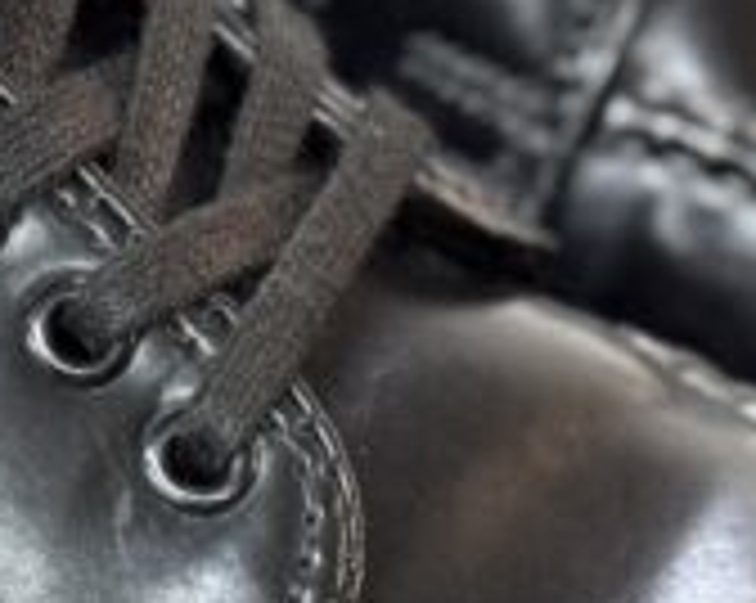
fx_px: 6392
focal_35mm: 286
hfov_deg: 6.8
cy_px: 554
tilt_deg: -33.8
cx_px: 50
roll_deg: -0.6
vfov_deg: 5.4
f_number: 1.78
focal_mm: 6.76
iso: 200
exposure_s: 1/40
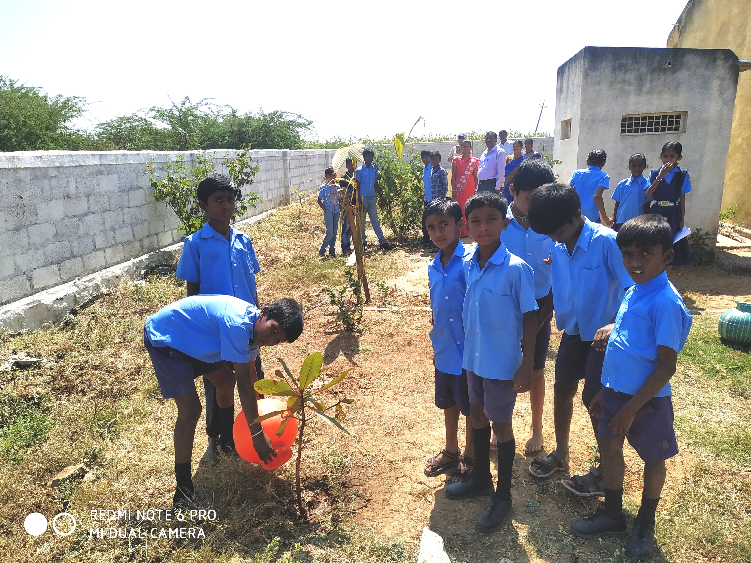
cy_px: 282
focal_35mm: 24
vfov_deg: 56.8
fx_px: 521
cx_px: 376
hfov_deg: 71.6
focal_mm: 3.94
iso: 125
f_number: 1.9
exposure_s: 1/2486
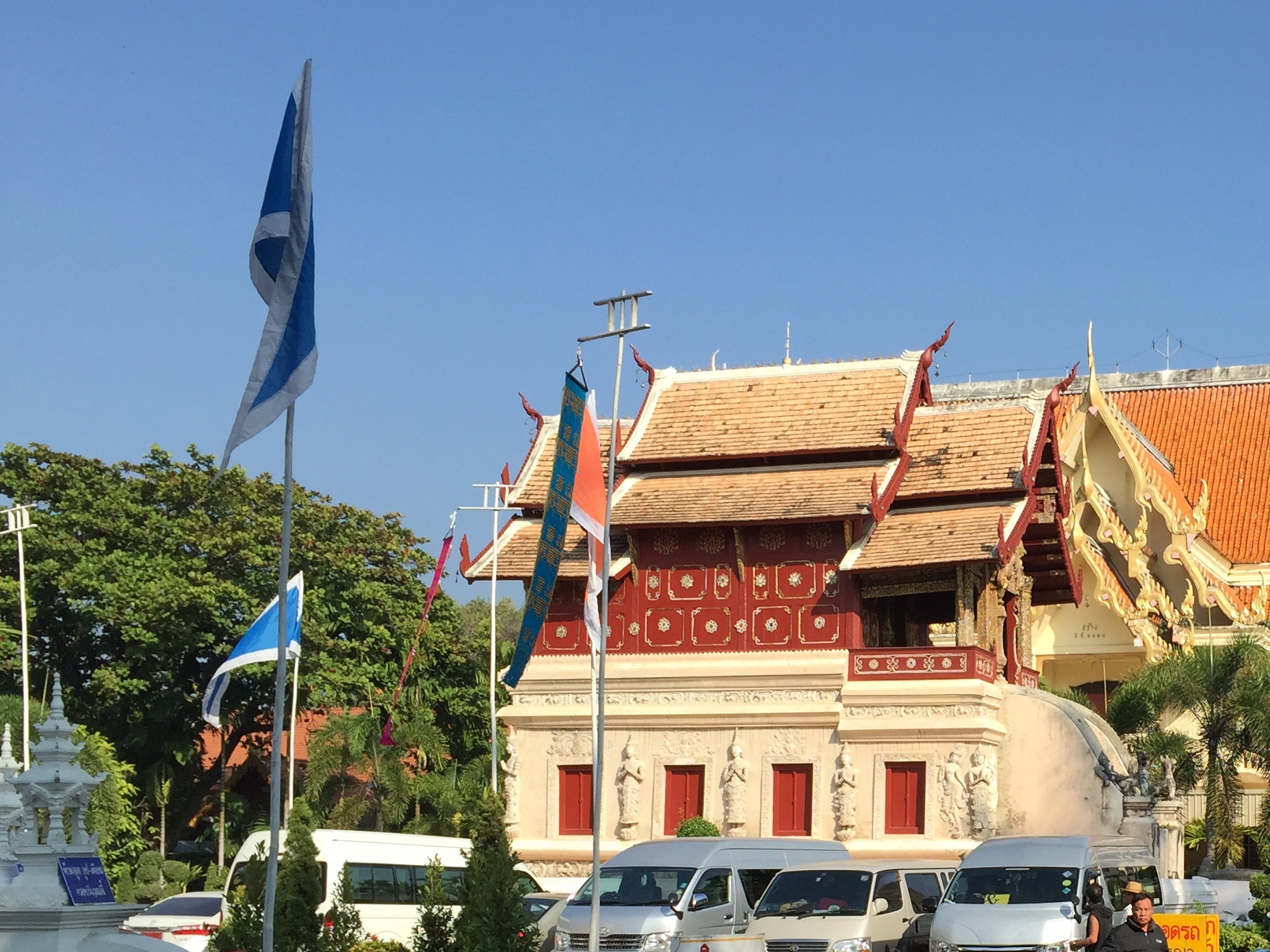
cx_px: 1106
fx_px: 1871
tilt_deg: +4.1
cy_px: 750
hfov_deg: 35.6
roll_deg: -0.5
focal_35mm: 51
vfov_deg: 28.0
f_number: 2.2
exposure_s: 1/1647
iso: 32
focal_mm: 4.15
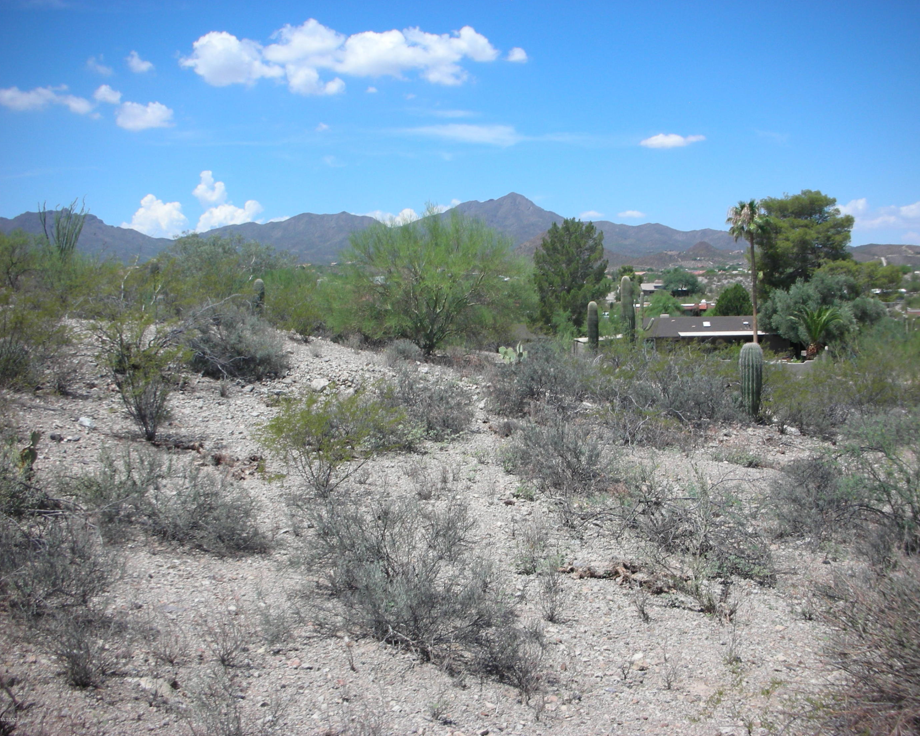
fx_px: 1007
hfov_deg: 49.1
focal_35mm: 37
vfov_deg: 40.1
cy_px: 369
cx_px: 483
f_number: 8.5
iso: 50
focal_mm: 5.8
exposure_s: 1/101
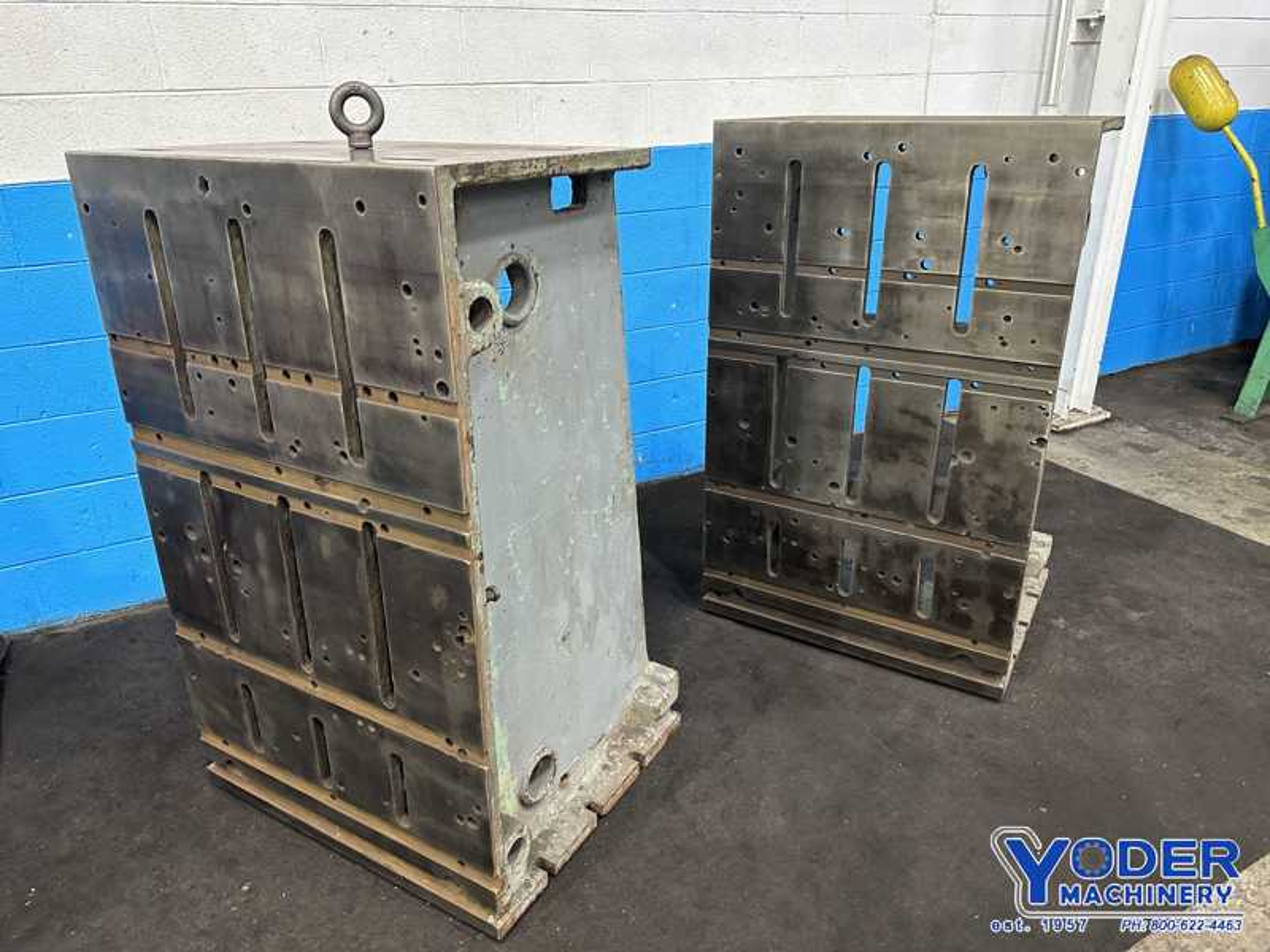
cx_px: 635
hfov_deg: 71.6
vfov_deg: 56.8
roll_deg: +1.0
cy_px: 476
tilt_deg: -24.3
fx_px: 881
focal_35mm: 24
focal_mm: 6.86
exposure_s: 1/60
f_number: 1.78
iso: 400
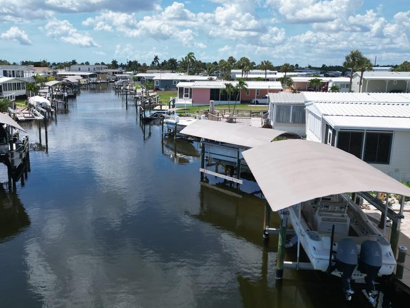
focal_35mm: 32
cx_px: 167
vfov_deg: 44.1
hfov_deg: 56.4
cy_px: 142
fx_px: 379
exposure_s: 1/4000
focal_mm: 6.72
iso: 120
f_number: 1.7
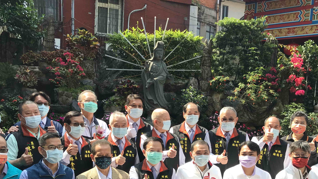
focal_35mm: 40
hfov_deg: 50.3
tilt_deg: -5.8
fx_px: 337
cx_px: 180
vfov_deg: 28.8
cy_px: 152
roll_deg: -3.0
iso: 20
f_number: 1.8
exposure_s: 1/626
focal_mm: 3.99
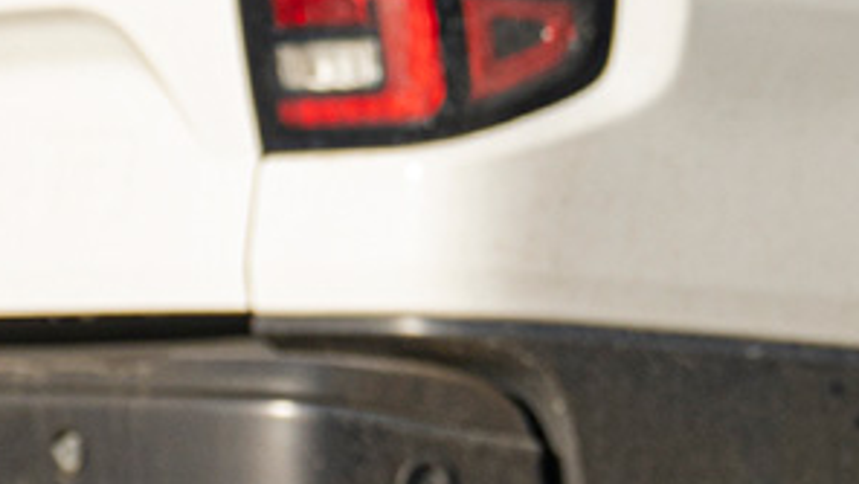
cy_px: 99
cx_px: 1434
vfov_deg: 5.8
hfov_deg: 9.8
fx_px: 4787
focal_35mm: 210
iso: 100
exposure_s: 1/160
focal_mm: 33
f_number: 6.3
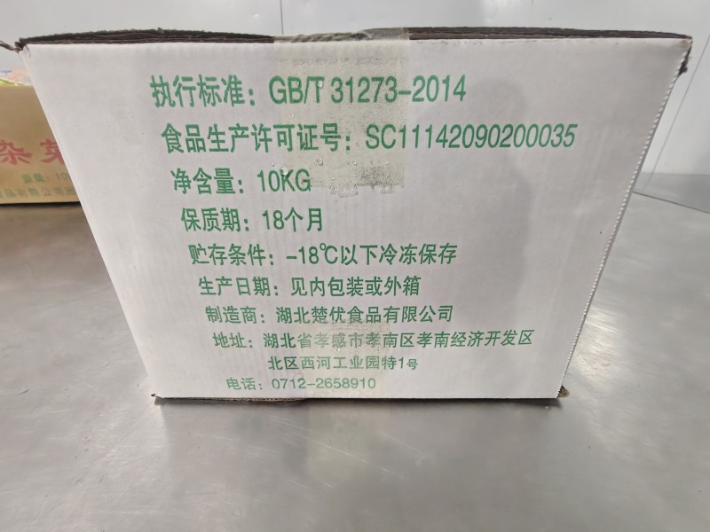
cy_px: 266
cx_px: 355
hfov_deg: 98.2
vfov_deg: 81.7
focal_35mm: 15
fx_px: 308
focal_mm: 2.3
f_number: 2
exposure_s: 1/156
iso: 12800
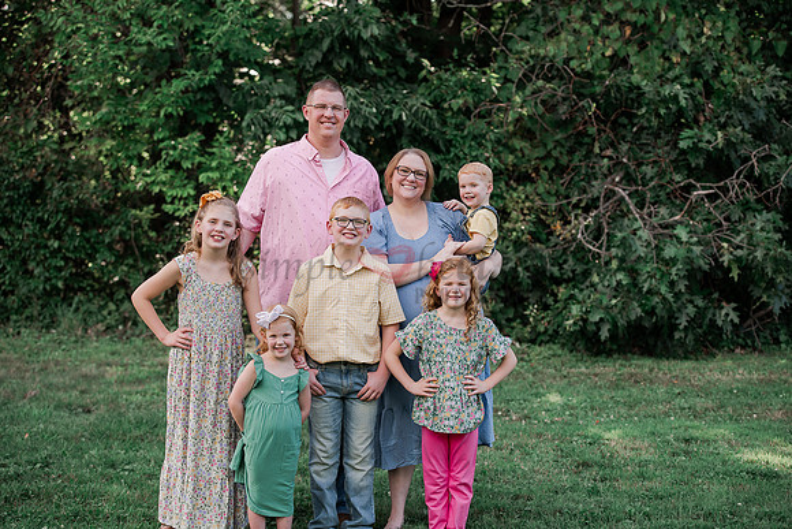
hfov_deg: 26.0
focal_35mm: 78
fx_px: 1716
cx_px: 396
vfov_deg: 17.5
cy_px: 264
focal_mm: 78
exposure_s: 1/500
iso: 320
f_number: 4
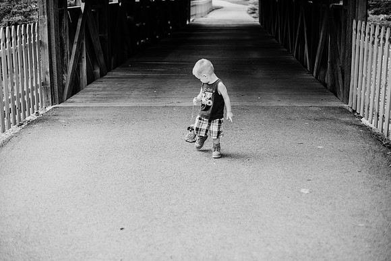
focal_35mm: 50
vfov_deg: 27.0
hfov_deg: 39.6
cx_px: 196
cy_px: 130
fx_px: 543
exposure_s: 1/500
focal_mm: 50
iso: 200
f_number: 2.2
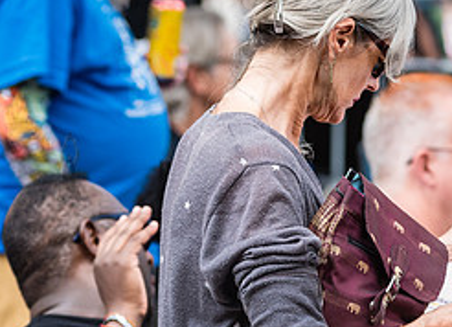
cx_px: 256
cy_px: 275
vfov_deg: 3.9
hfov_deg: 5.3
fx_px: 4848
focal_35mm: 376
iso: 500
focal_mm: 145
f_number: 5
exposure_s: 1/320
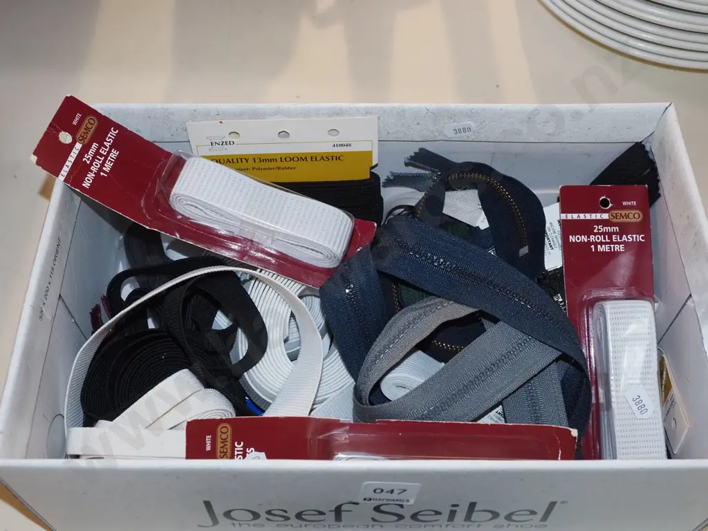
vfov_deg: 36.0
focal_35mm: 40
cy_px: 266
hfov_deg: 46.8
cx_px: 354
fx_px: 818
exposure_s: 1/60
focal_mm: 20
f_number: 5.6
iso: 2500
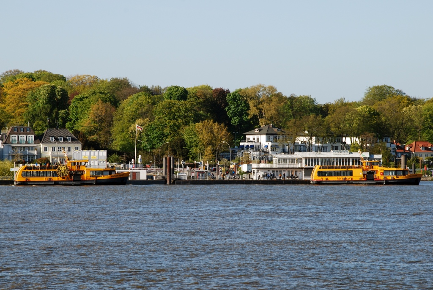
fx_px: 1716
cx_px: 216
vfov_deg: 9.7
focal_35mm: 142
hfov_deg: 14.4
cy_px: 145
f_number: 10
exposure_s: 1/200
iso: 200
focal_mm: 95
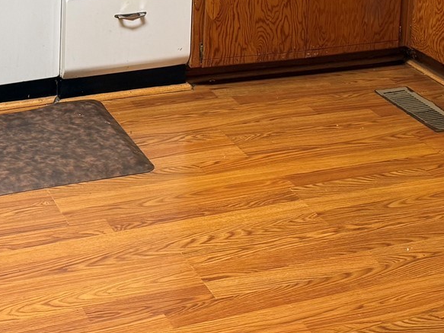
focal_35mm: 79
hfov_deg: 24.6
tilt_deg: -7.5
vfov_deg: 16.9
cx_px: 153
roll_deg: -1.6
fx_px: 1013
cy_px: -168
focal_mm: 6.76
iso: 125
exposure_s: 1/60
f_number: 1.78
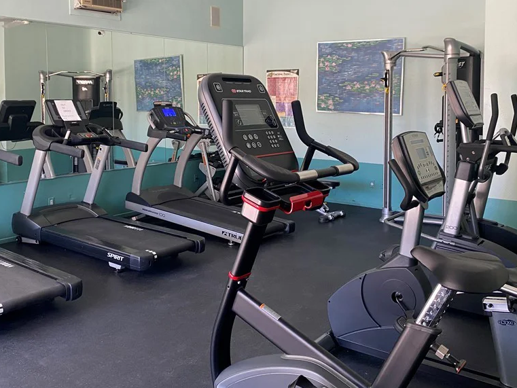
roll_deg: +0.1
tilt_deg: -4.1
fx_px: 523
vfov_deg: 40.4
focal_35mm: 35
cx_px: 213
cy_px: 141
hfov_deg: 52.3
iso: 100
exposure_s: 1/60
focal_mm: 4.25
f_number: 1.8
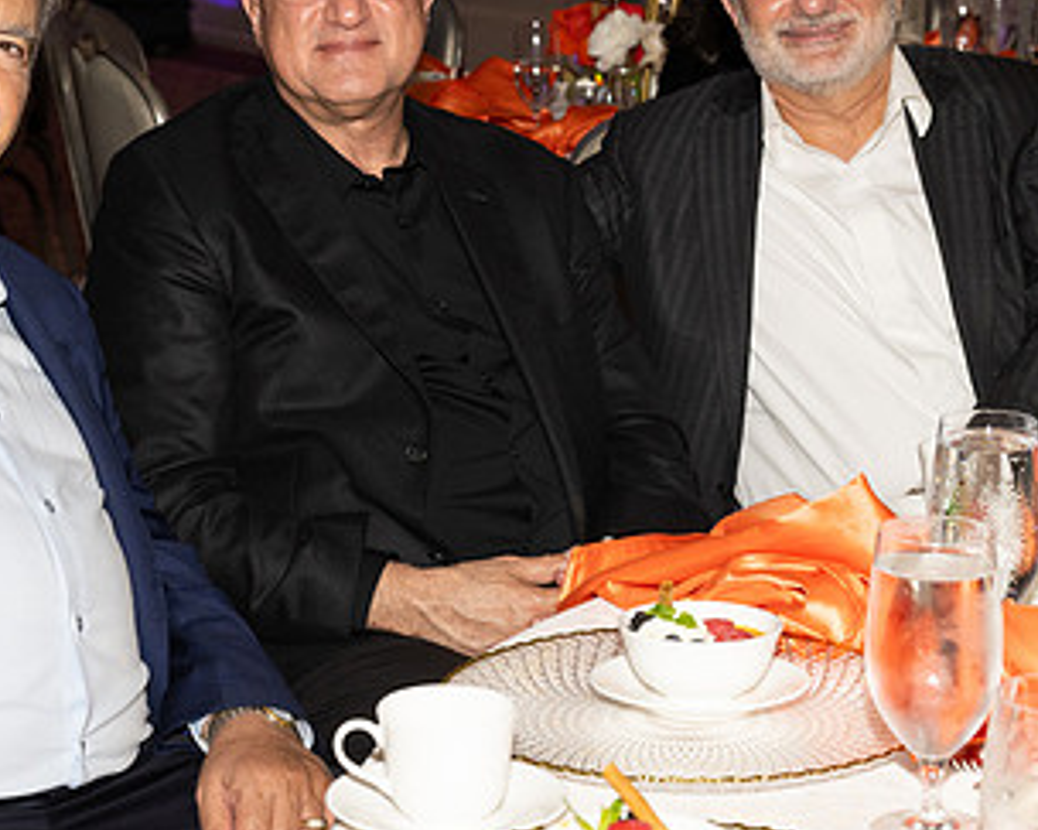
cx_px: 440
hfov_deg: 20.8
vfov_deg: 16.6
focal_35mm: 92
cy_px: 246
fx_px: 2825
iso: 800
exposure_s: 1/100
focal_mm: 46
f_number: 5.6
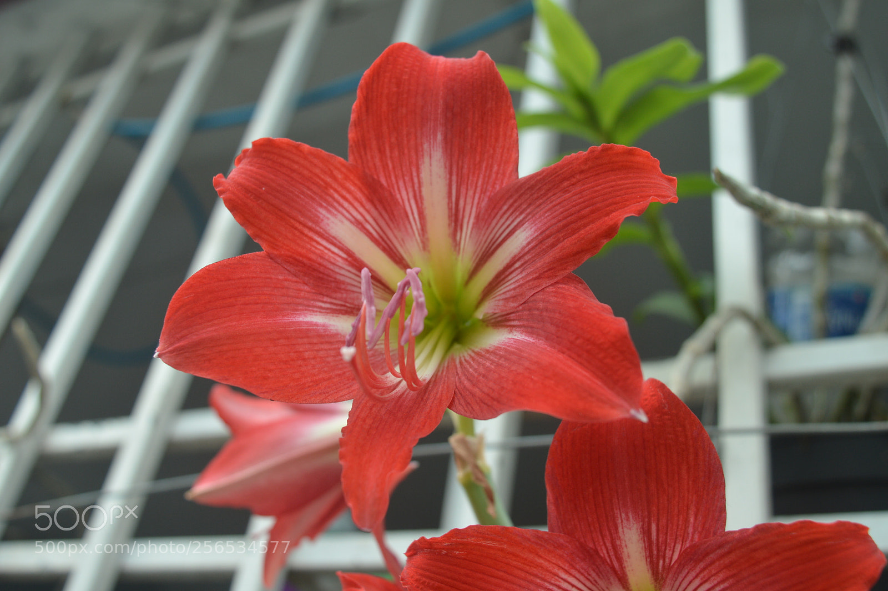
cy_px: 296
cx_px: 444
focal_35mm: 39
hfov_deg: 49.6
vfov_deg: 34.2
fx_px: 961
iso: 200
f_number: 5.6
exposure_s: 1/125
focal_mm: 26
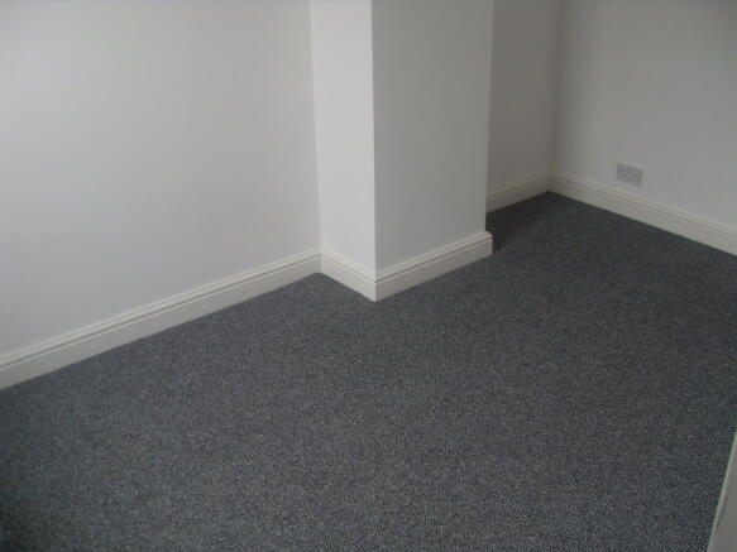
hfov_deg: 52.6
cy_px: 276
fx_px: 745
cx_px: 368
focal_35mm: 35
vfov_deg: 40.7
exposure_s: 1/90
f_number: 2.8
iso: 100
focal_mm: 6.3
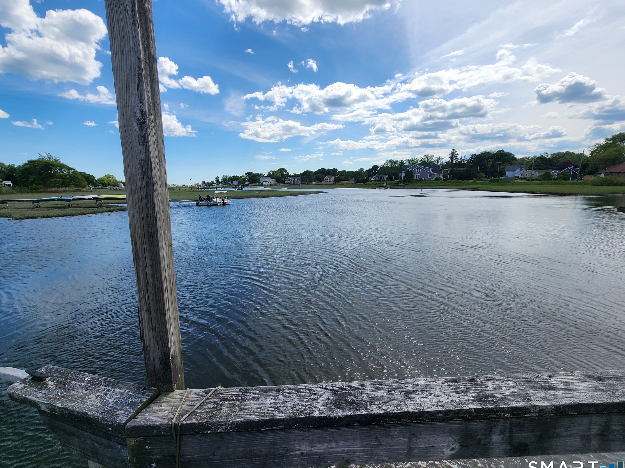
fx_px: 253
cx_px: 292
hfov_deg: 101.9
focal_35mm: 14
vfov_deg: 85.6
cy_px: 227
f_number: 2.2
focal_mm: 2.2
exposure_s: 1/2140
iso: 50
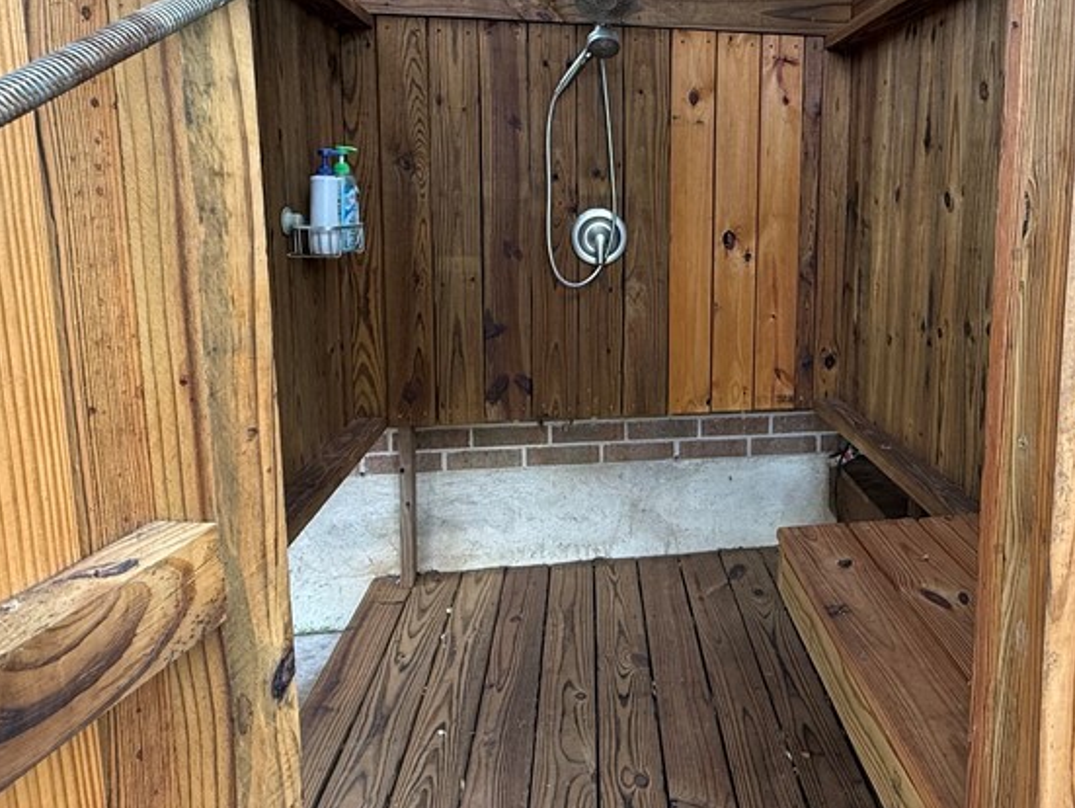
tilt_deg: -8.9
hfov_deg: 64.9
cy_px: 308
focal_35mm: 26
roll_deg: -0.2
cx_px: 743
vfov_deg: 52.6
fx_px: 808
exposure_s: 1/99
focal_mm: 2.22
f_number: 2.2
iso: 160
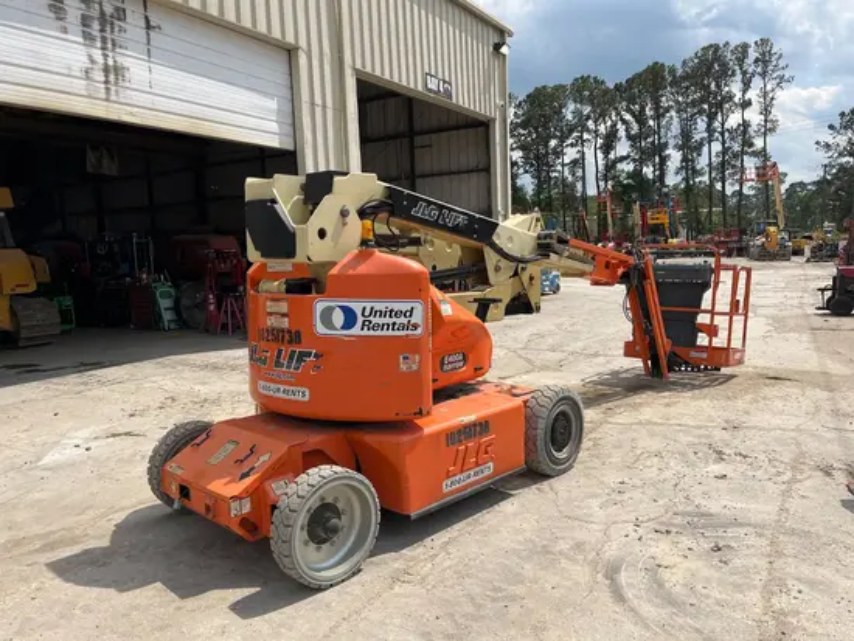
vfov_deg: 53.1
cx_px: 427
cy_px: 320
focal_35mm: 26
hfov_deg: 67.3
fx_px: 642
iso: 50
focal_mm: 5.1
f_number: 1.6
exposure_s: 1/4310
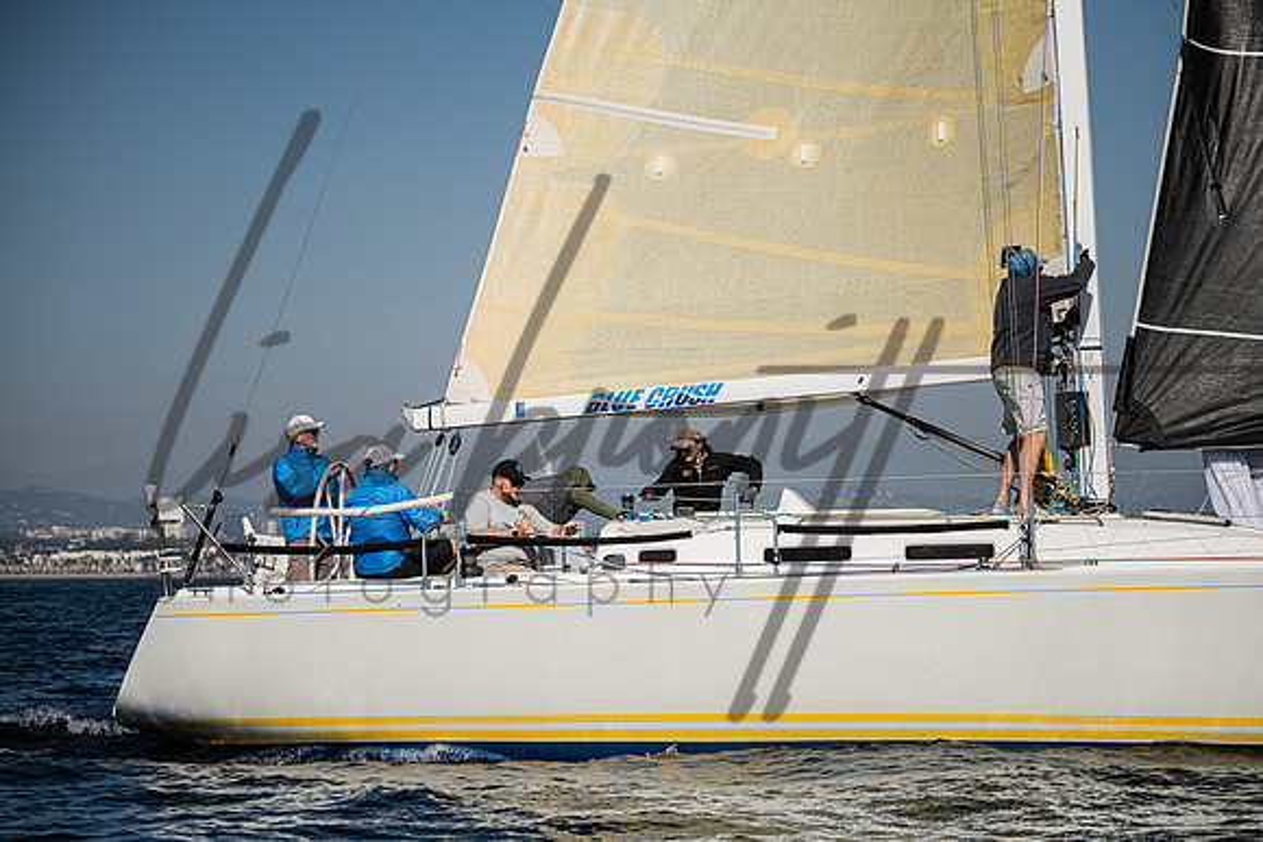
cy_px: 421
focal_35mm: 110
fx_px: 3860
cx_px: 632
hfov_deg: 18.6
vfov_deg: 12.5
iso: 400
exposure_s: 1/8000
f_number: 4.5
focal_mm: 110
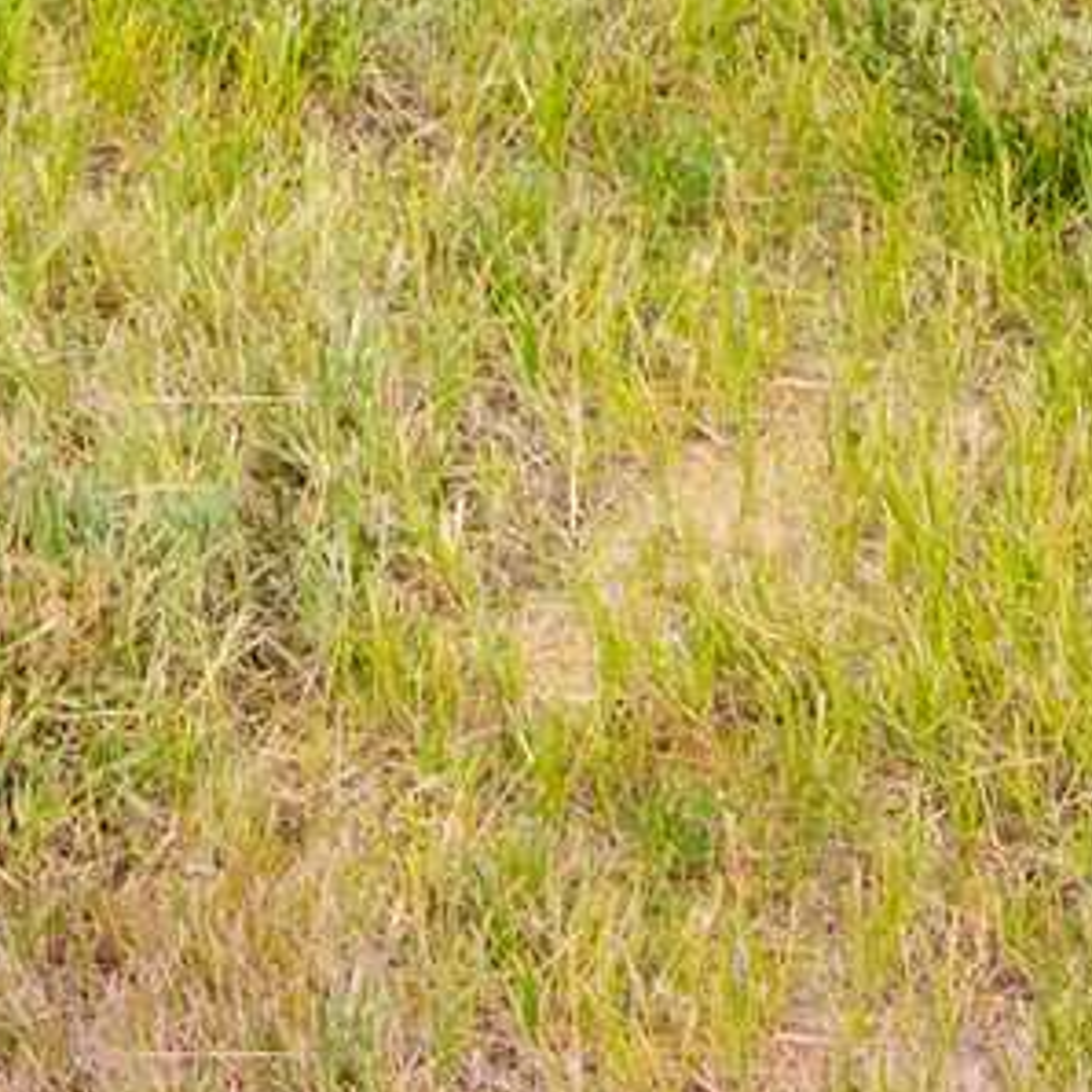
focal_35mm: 153
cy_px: -2466
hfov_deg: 11.3
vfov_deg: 8.8
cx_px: -51
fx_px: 5474
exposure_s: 1/30
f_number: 8
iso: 100
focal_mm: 17.5
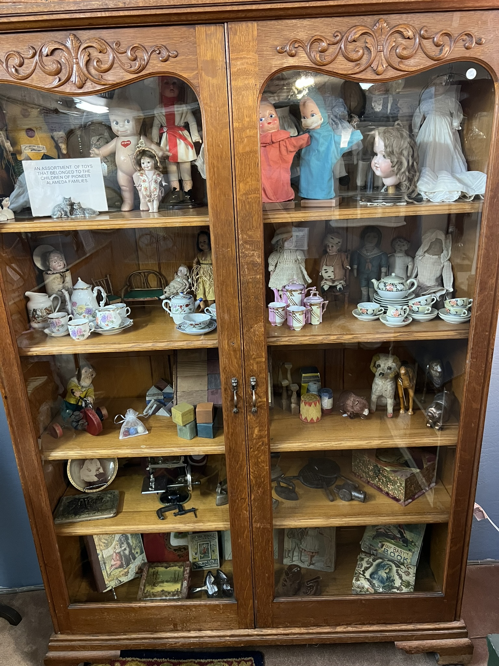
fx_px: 500
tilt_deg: -18.8
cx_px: 250
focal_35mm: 26
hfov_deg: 53.1
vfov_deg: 67.3
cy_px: 333
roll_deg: +3.6
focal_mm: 5.7
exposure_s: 1/40
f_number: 1.5
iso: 500
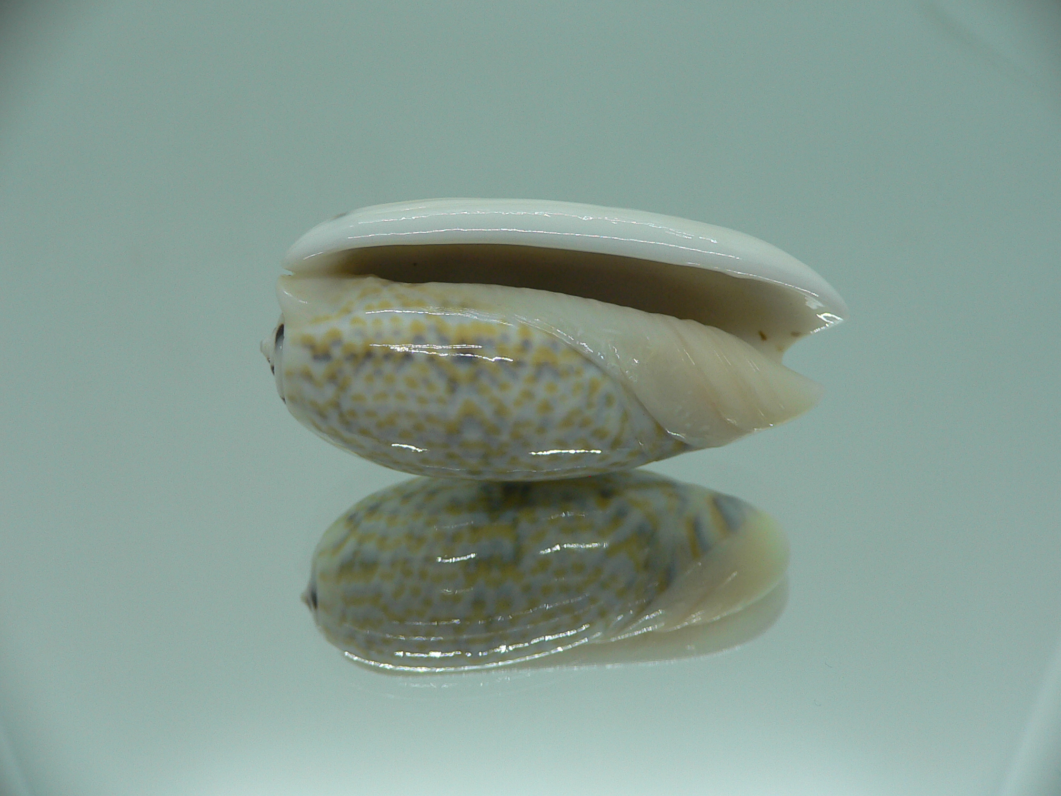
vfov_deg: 40.7
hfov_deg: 52.6
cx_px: 530
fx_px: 1073
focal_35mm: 35
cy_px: 398
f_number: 2.8
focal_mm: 4.6
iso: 80
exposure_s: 1/60
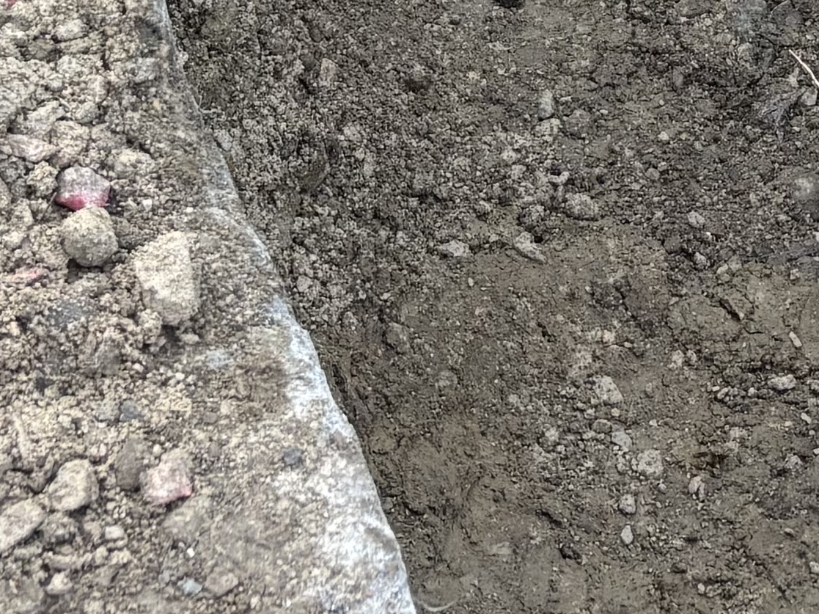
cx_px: 661
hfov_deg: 14.7
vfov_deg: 9.7
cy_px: -892
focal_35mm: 133
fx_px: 3146
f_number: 1.6
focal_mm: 5.96
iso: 40
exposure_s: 1/224
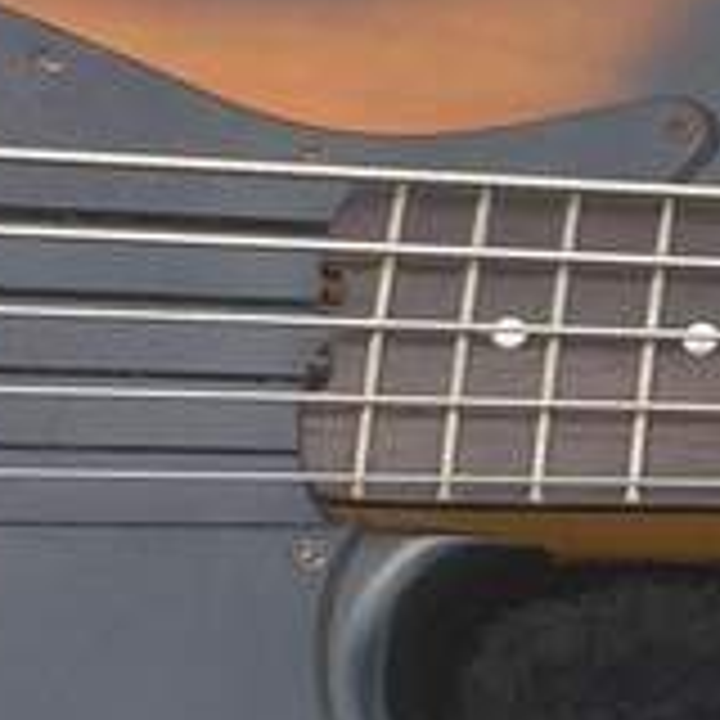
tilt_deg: -64.2
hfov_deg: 6.3
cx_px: 1948
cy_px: 468
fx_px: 6165
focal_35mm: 262
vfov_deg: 6.7
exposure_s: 1/648
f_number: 2.2
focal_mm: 4.15
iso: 32
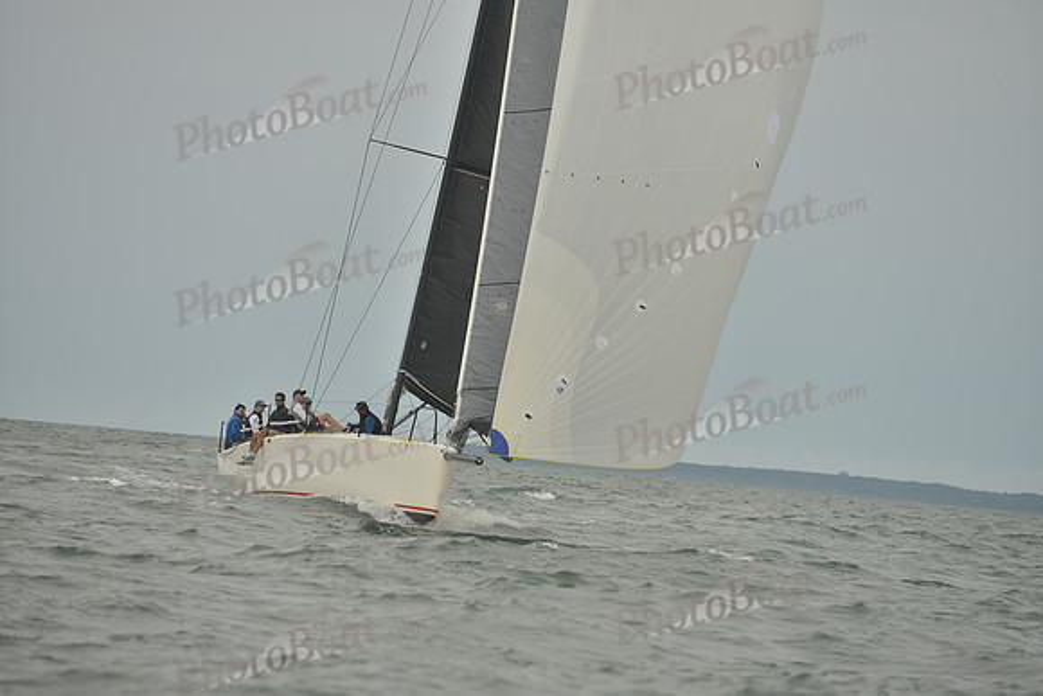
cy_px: 348
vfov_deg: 6.9
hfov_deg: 10.3
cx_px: 522
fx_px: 5796
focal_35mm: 200
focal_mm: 200
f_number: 5.6
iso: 400
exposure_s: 1/1250
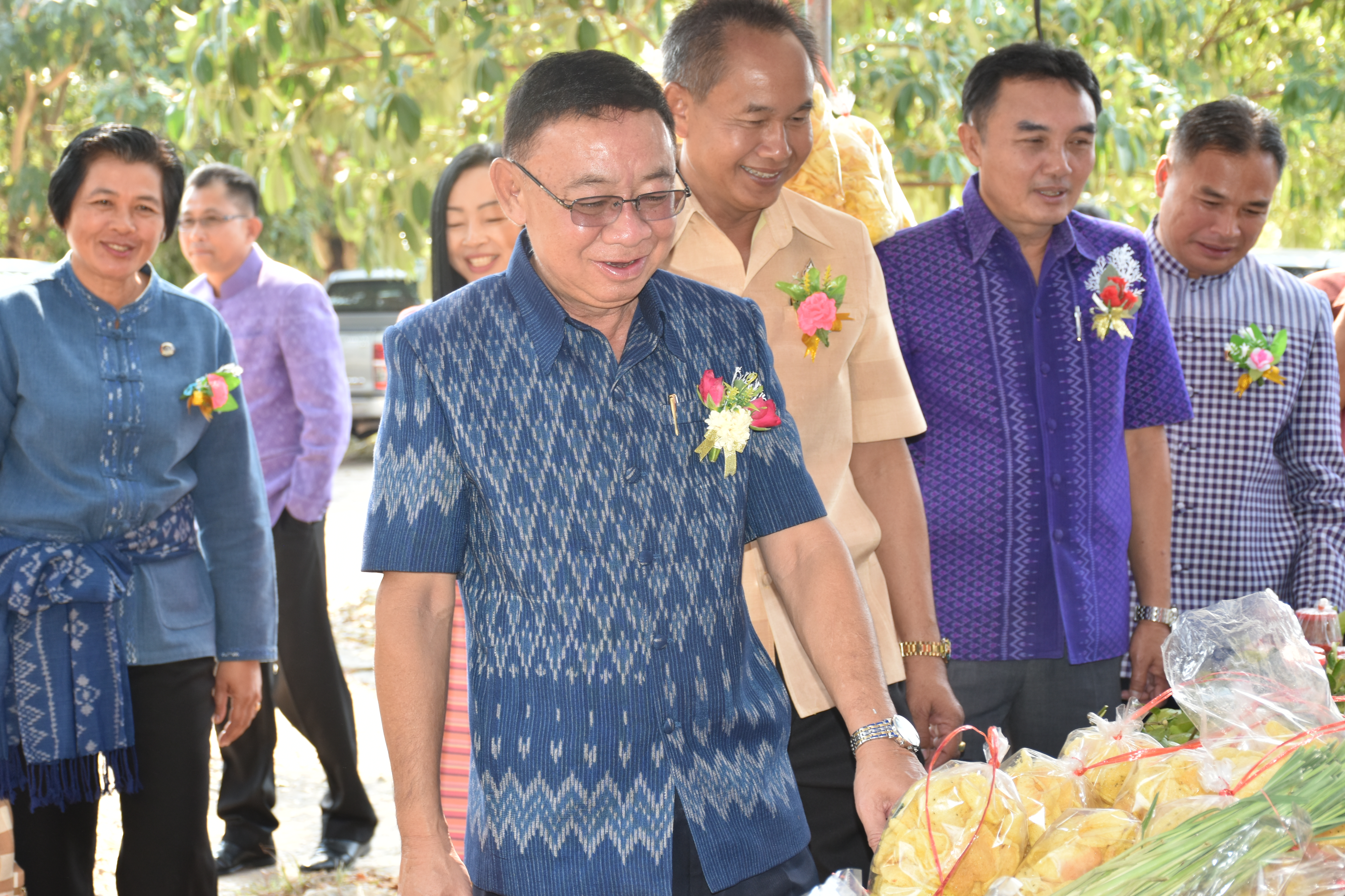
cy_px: 448
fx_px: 2690
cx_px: 672
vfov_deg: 18.9
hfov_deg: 28.1
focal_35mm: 72
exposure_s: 1/125
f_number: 5.6
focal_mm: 48
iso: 320
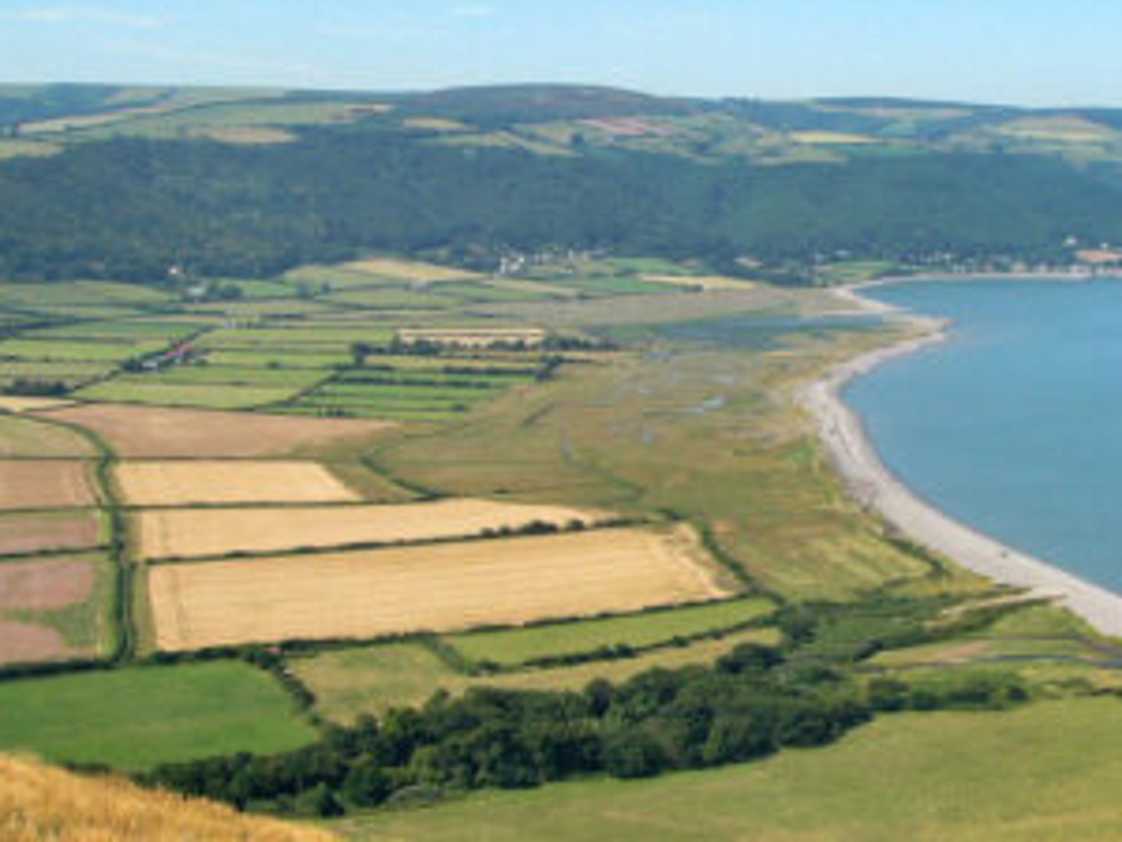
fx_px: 1945
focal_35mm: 60
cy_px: 376
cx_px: 920
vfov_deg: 24.4
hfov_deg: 31.2
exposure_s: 1/200
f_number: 8
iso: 100
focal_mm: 6
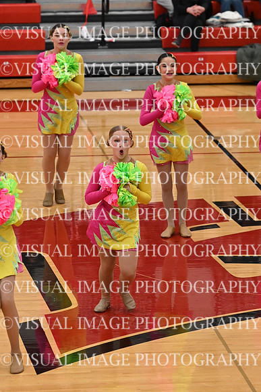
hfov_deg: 7.0
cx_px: 130
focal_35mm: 195
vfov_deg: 10.5
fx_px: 2119
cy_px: 196
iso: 6400
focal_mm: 130
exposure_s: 1/400
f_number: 4
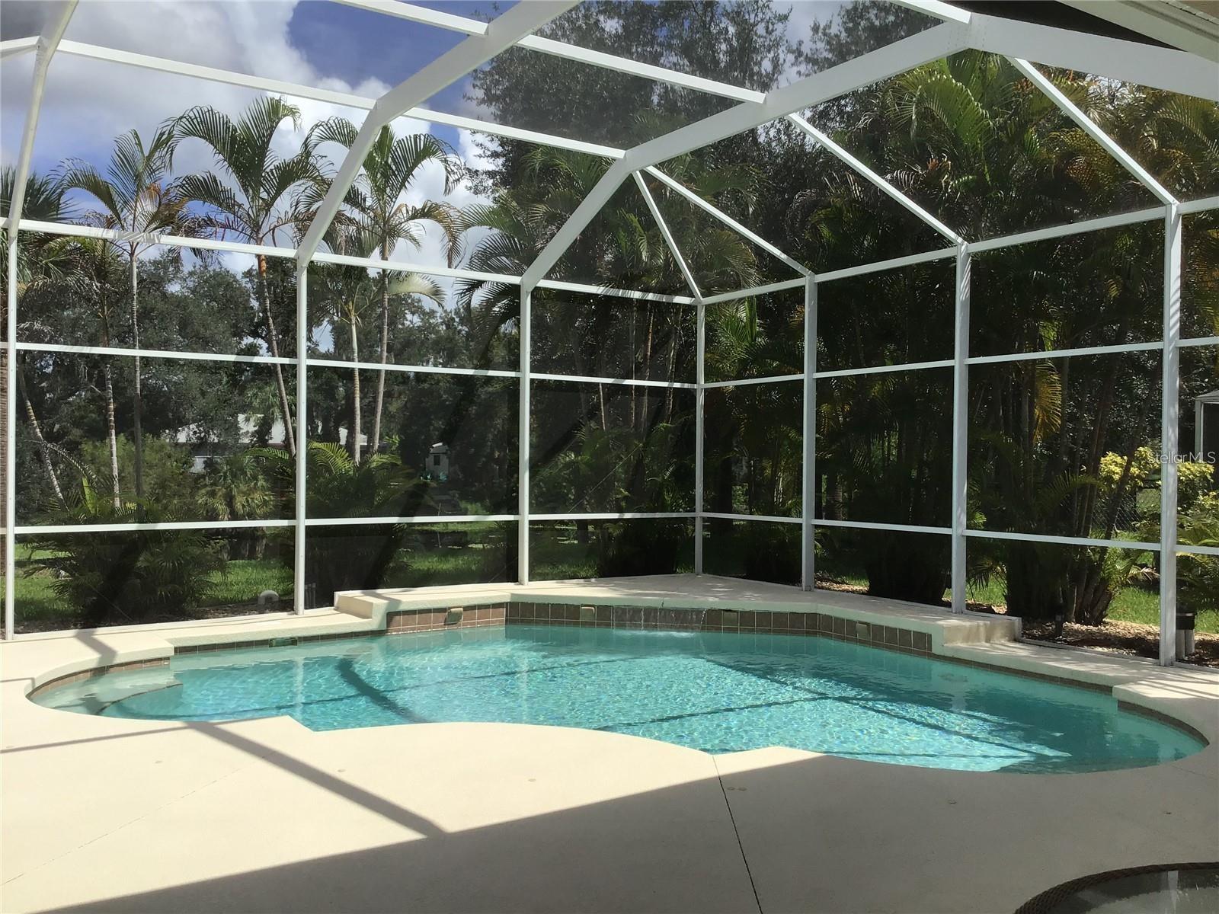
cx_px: 610
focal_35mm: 31
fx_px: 1092
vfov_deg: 45.4
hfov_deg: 58.4
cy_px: 457
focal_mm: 3.3
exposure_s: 1/1101
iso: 25
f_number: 2.4
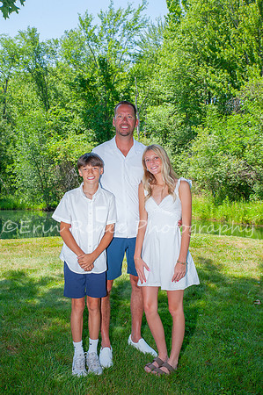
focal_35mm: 42
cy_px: 198
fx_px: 461
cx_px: 132
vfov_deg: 46.4
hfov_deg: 31.8
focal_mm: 42
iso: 500
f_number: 16
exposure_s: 1/160
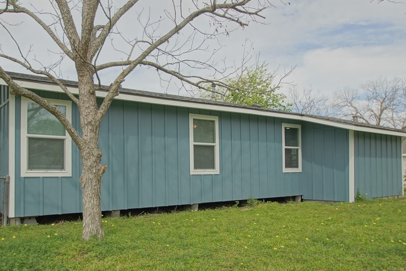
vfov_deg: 42.2
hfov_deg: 60.1
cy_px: 156
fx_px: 350
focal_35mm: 31
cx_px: 178
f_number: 4.5
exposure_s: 1/500
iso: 100
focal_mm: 16
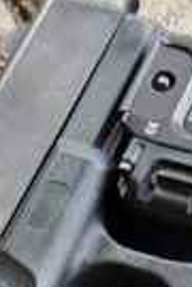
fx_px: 1456
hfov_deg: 7.5
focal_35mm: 182
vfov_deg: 11.0
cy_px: 370
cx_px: 117
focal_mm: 5.4
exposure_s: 1/180
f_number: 1.8
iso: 80
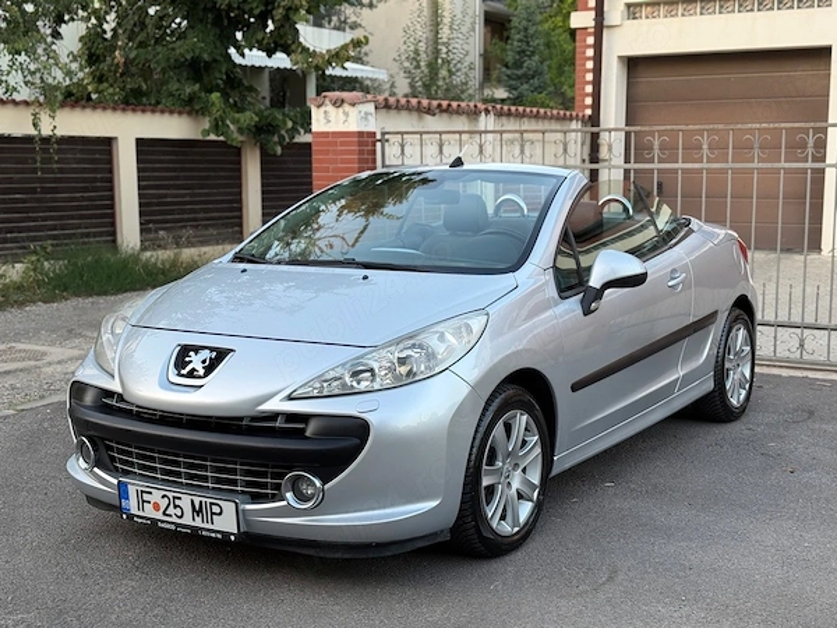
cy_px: 314
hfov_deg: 39.7
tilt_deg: -7.6
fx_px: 1161
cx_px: 418
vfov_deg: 30.3
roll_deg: +0.1
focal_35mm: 48
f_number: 1.78
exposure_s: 1/122
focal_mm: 6.76
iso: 50
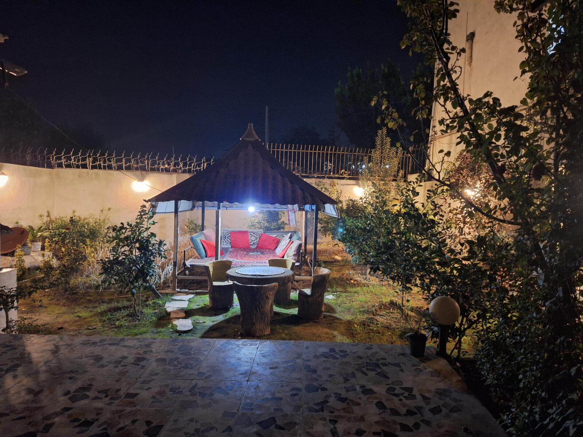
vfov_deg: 58.9
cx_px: 292
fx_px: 387
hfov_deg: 73.9
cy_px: 218
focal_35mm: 23
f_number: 1.8
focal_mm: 5.54
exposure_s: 1/11
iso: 1250
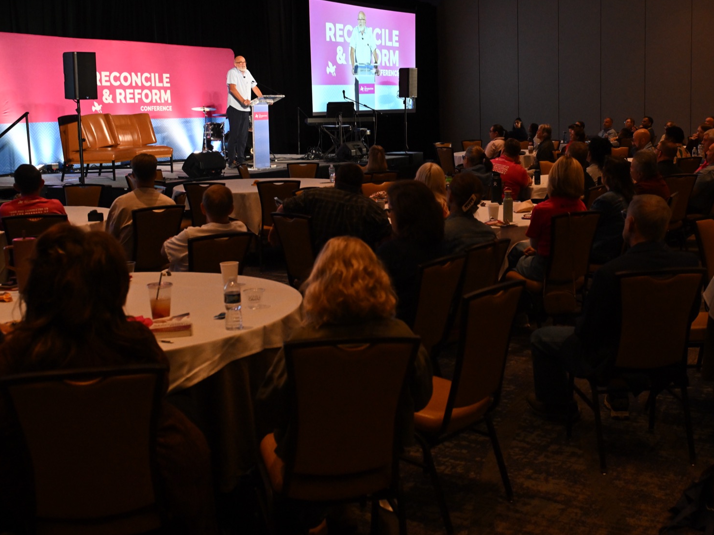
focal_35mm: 46
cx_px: 435
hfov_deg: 41.0
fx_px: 949
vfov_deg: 31.4
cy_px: 210
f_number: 4.5
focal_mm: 32
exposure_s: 1/160
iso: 2500
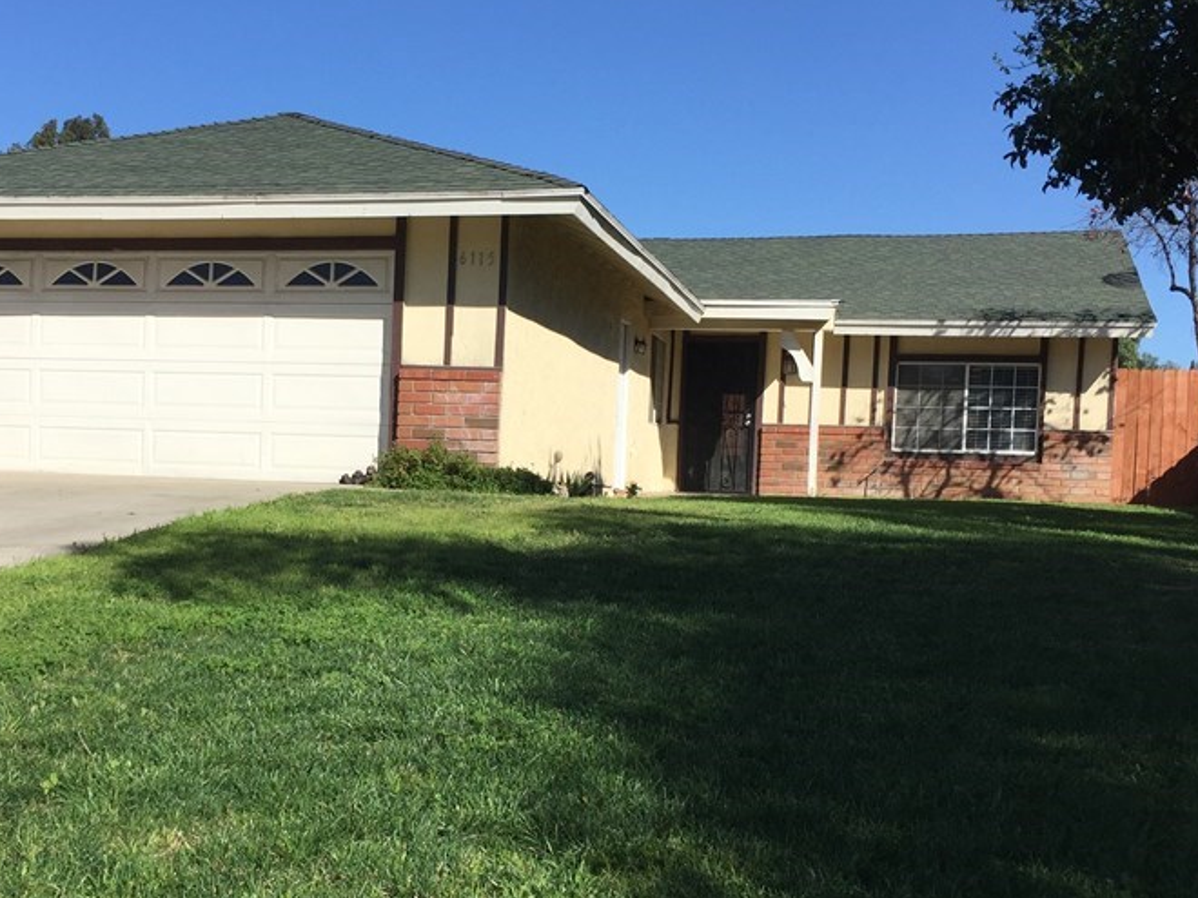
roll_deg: -2.9
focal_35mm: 45
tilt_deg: -1.6
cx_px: 465
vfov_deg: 32.1
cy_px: 532
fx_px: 1557
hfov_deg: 41.8
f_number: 2.2
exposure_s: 1/2639
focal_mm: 4.15
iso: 32
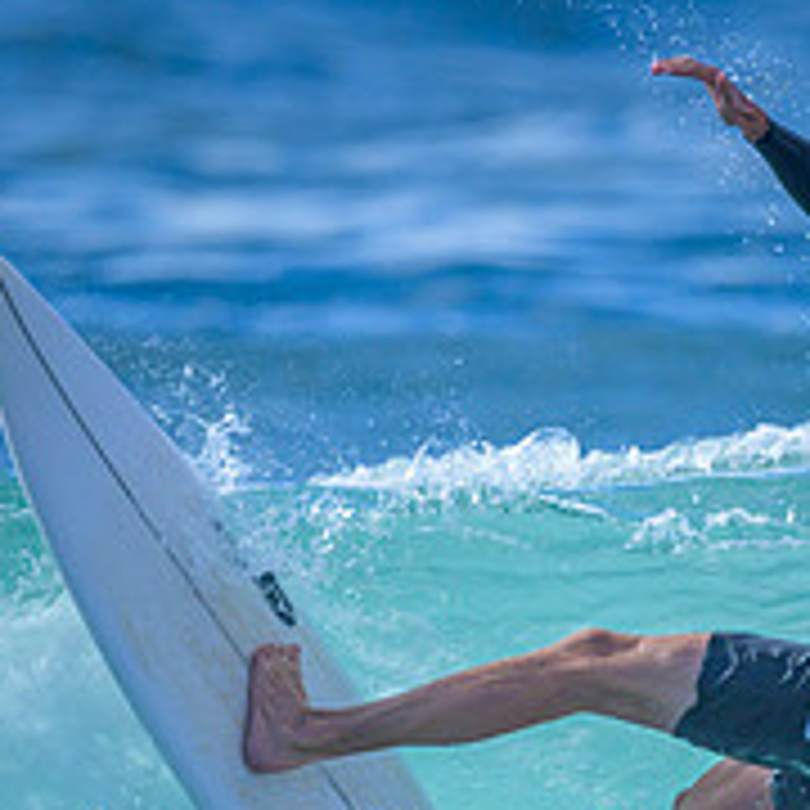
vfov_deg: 0.7
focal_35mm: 2593
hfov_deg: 0.7
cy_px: 776
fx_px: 68646
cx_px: 794
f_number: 6.3
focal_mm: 800
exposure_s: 1/2000
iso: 220
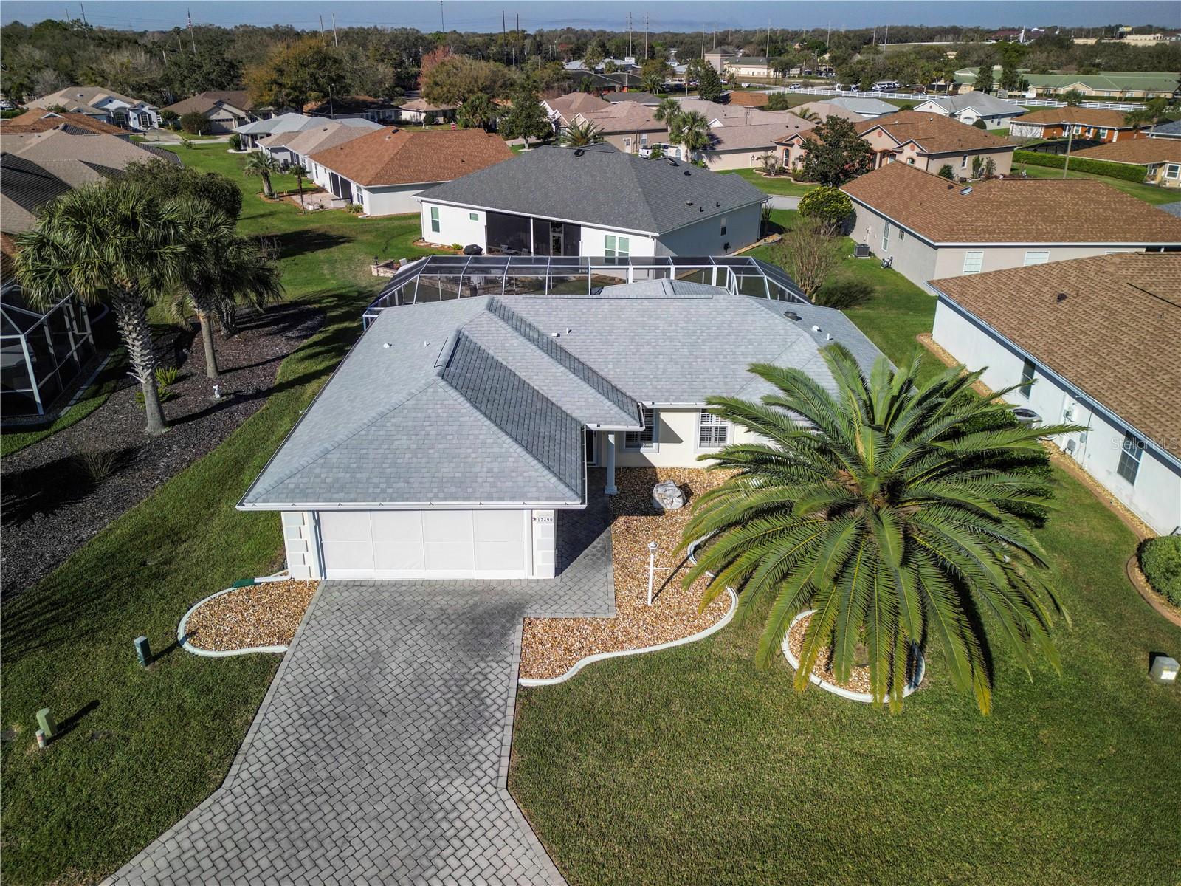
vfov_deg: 56.8
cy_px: 443
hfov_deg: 71.6
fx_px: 819
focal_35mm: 24
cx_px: 590
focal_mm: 6.72
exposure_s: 1/50
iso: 100
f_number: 1.7
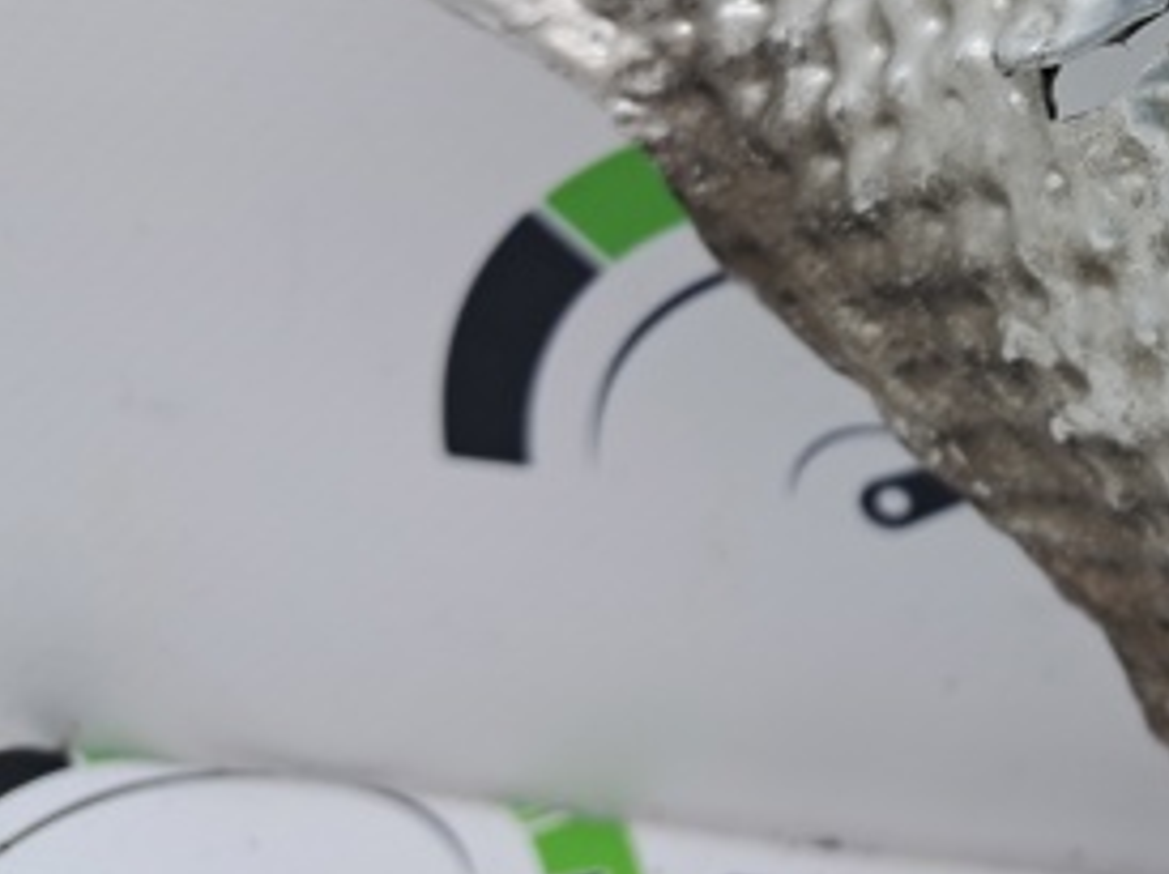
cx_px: 1314
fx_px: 2126
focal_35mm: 63
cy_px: 36
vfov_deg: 22.5
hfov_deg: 27.8
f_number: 1.8
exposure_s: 1/50
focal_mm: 4
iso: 50
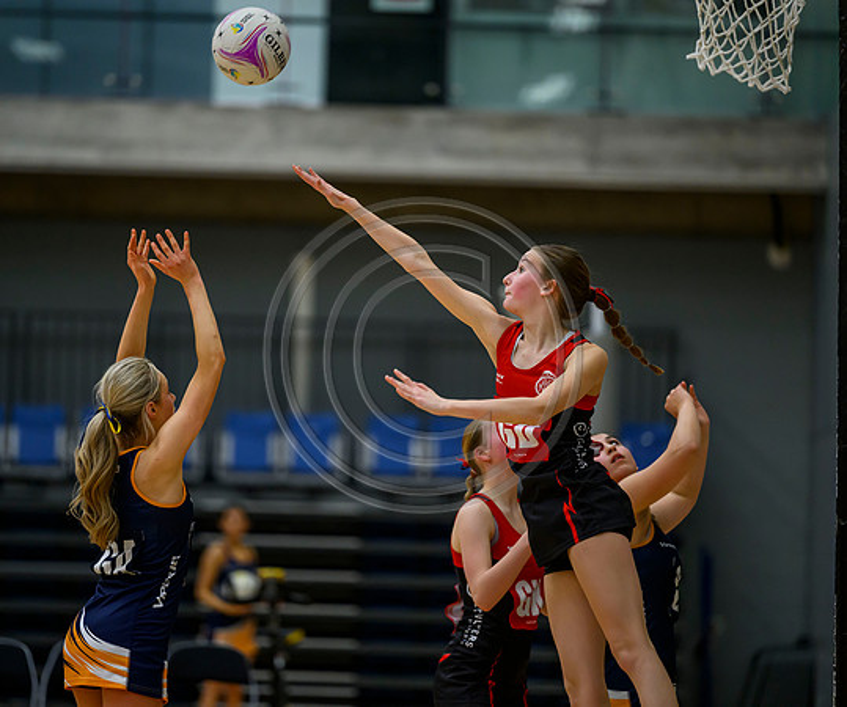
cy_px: 354
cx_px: 375
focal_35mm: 231
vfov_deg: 6.9
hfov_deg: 8.2
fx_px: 5891
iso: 3200
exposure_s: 1/800
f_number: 2.8
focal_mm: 200
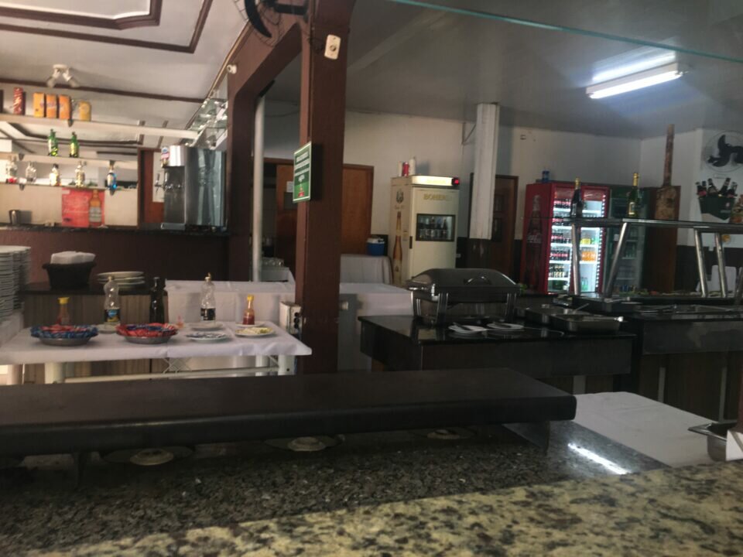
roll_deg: -3.8
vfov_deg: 48.2
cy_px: 278
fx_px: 622
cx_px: 372
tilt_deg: -4.9
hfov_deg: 61.7
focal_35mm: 29
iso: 50
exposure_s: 1/30
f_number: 2.2
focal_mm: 4.15
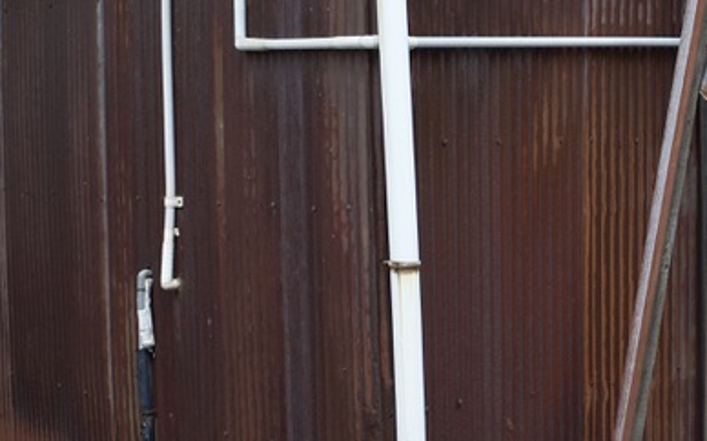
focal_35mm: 80
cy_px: 234
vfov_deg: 16.3
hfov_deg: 24.9
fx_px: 1541
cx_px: 662
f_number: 2.8
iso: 200
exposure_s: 1/125
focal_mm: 18.3
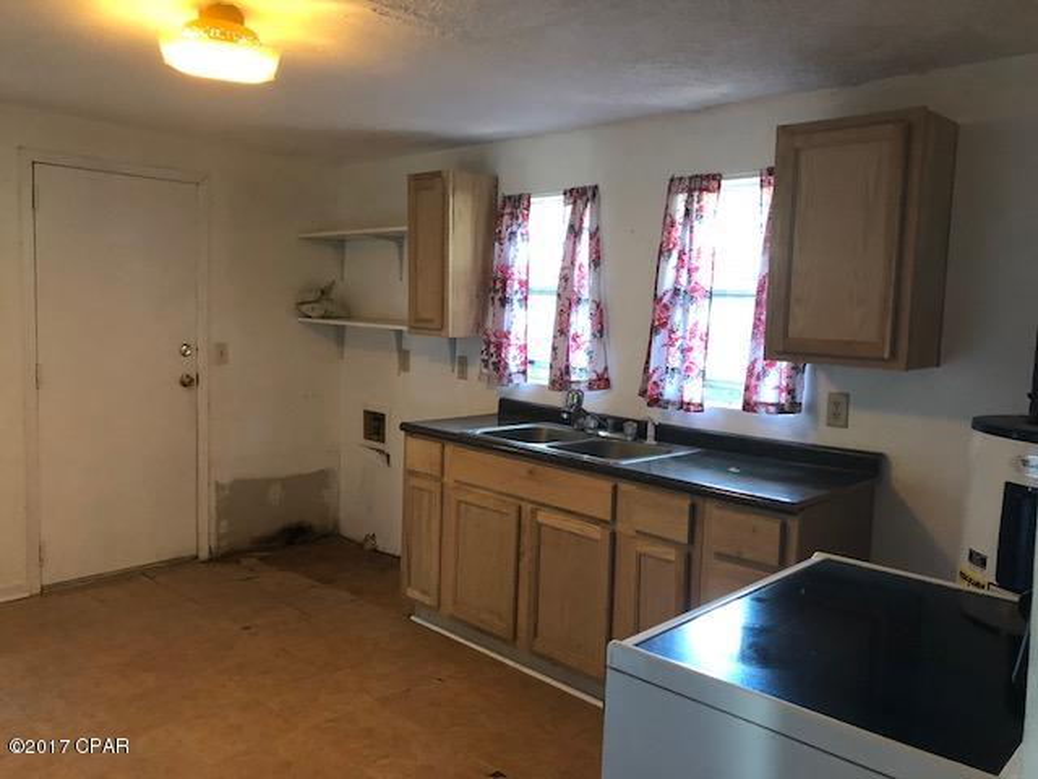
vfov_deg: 48.2
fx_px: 870
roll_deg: -2.0
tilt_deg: -5.9
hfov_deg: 61.7
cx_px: 519
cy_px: 390
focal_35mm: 29
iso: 80
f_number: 1.8
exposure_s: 1/7
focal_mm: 3.99
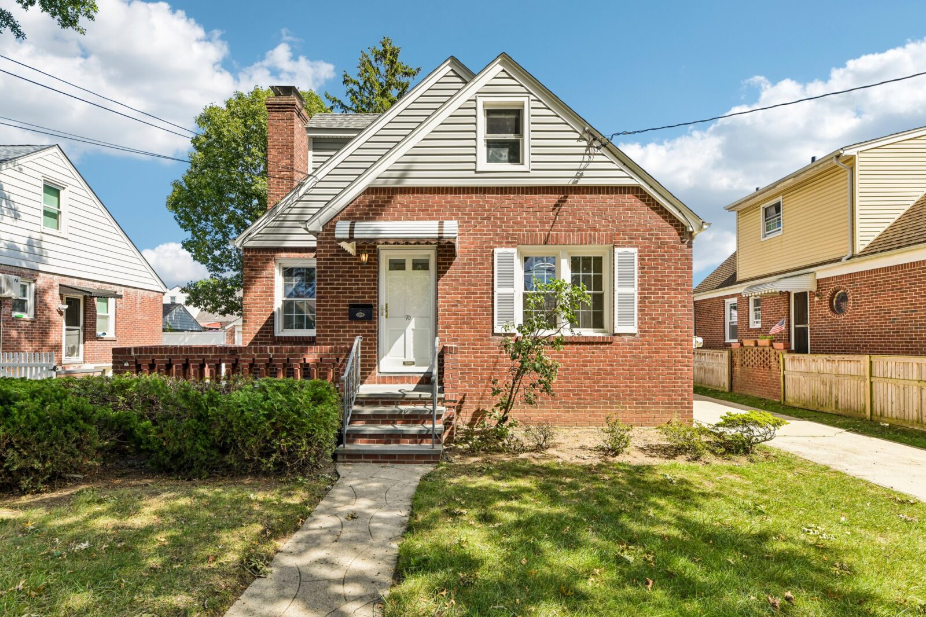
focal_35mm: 19
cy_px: 308
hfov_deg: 86.9
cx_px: 463
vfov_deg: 64.5
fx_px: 489
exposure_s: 1/200
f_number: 9
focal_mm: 19
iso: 250
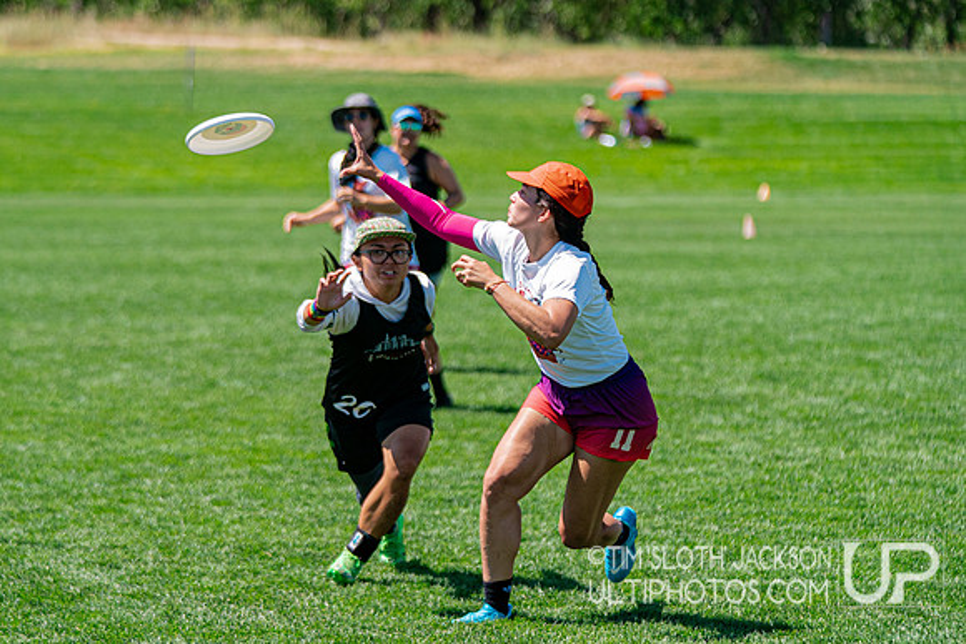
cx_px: 446
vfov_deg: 7.4
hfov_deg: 11.1
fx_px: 4960
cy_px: 305
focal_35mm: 185
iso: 500
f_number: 2.8
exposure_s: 1/6400
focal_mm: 122
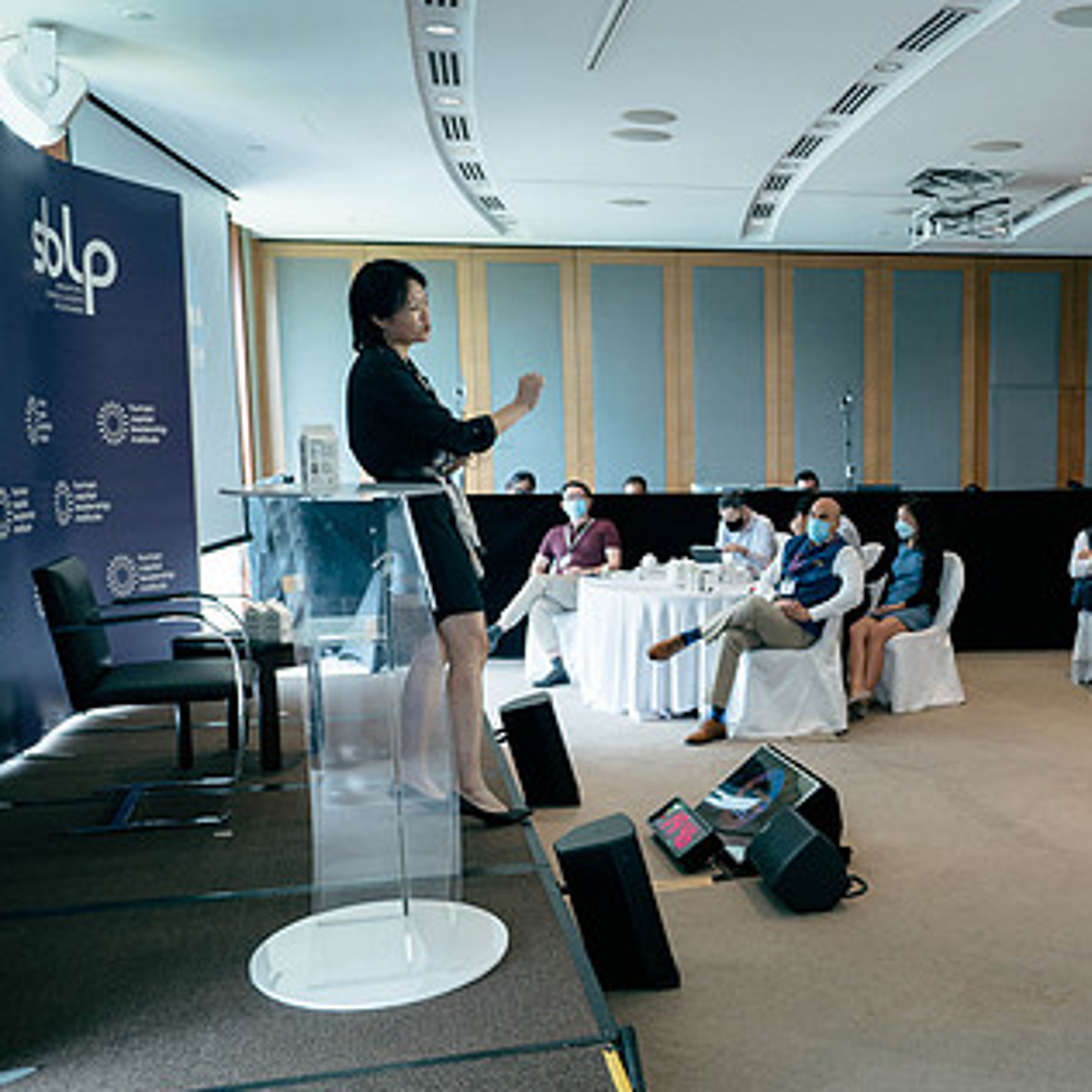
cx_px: 885
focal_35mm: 39
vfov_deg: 42.7
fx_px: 1392
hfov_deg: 40.9
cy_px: 631
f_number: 1.7
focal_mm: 12
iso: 250
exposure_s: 1/100
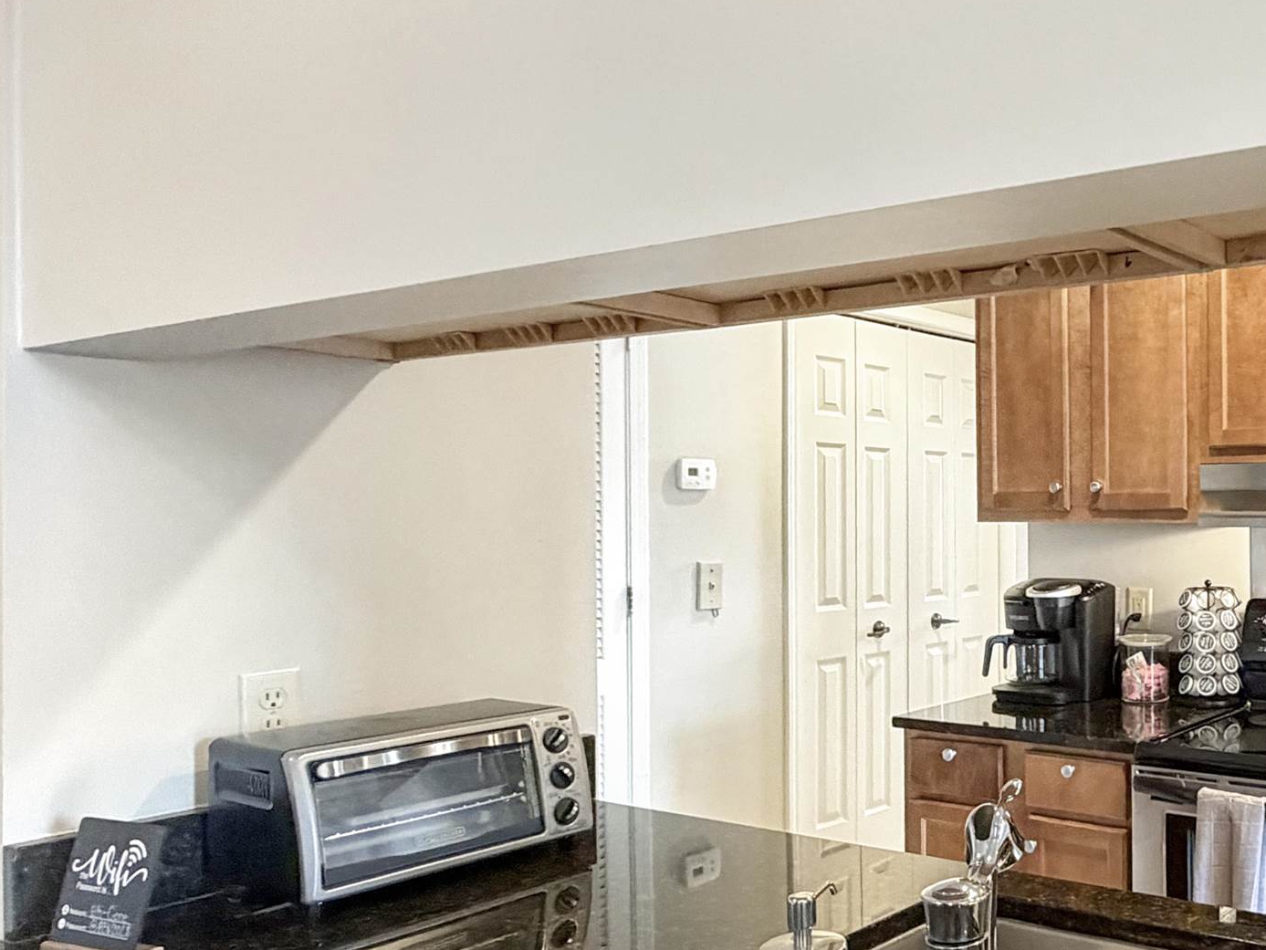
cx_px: 1177
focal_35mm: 31
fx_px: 1134
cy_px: 674
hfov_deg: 50.5
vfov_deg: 44.4
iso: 500
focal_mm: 2.22
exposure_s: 1/60
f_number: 2.2
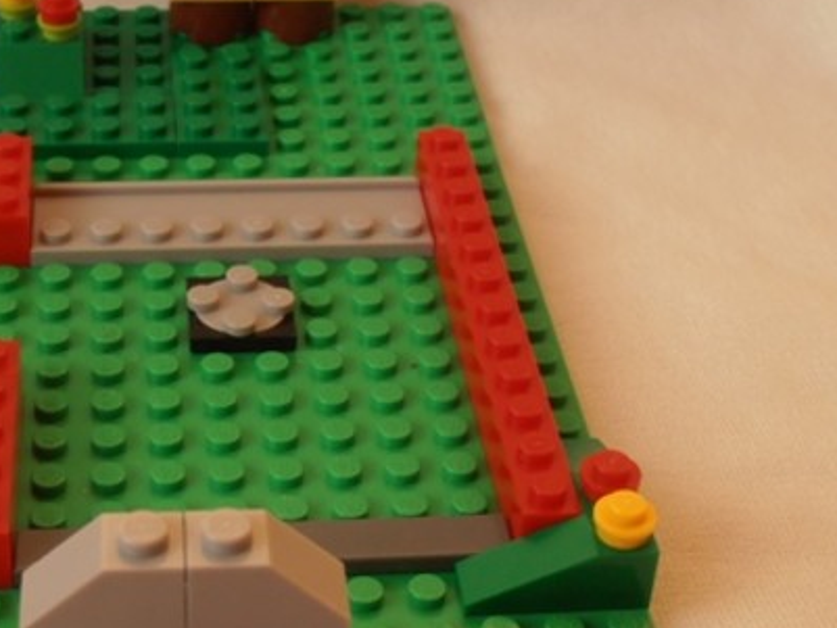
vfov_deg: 17.8
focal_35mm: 83
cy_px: 339
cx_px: 290
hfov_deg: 23.5
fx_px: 2008
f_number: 3.9
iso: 80
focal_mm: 6.61
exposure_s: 1/80
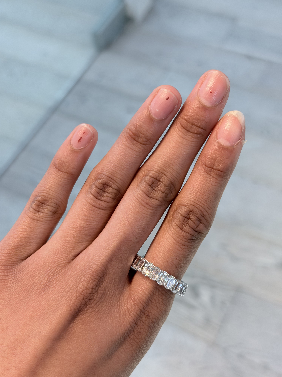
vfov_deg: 39.7
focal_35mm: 48
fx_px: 521
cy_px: 188
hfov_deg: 30.3
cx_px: 141
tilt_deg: -53.3
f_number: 1.78
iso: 80
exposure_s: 1/120
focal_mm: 6.76
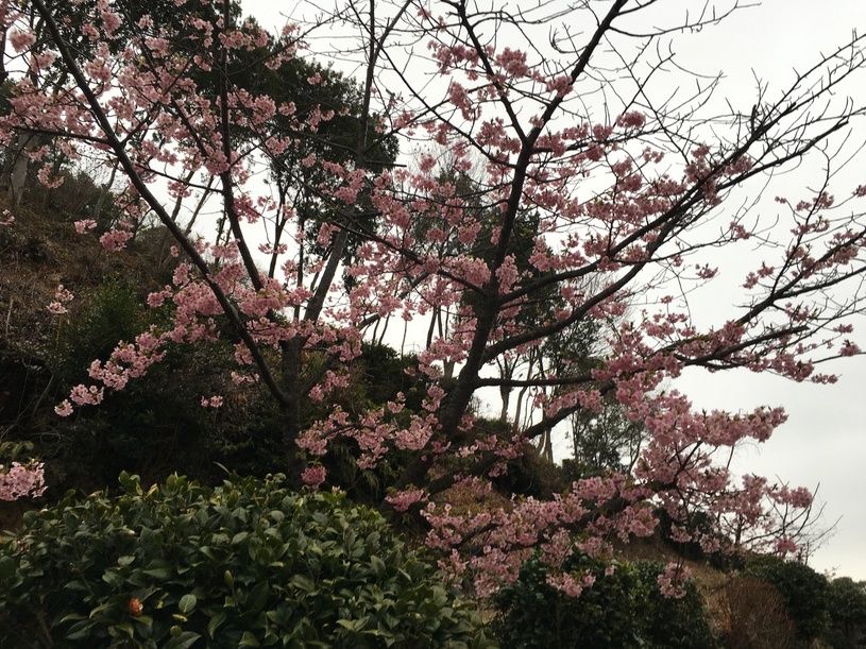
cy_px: 324
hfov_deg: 61.7
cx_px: 433
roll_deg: +2.1
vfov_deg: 48.2
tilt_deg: +27.2
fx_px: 725
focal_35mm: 29
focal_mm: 4.15
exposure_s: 1/60
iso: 25
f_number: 2.2
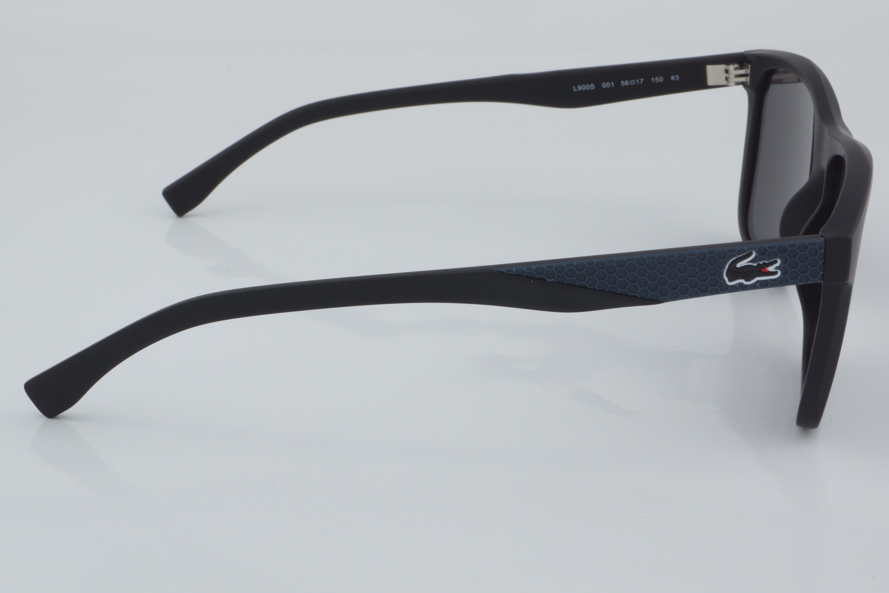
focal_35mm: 75
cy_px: 296
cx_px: 444
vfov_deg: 18.2
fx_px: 1852
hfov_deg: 27.0
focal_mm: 50
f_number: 32
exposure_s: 1/4
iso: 100
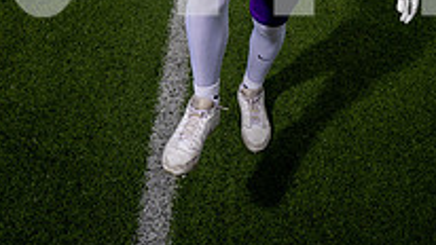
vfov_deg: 14.8
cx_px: 254
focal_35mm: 71
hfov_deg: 29.7
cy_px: -196
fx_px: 821
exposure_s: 1/250
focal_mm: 31
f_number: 8
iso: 100
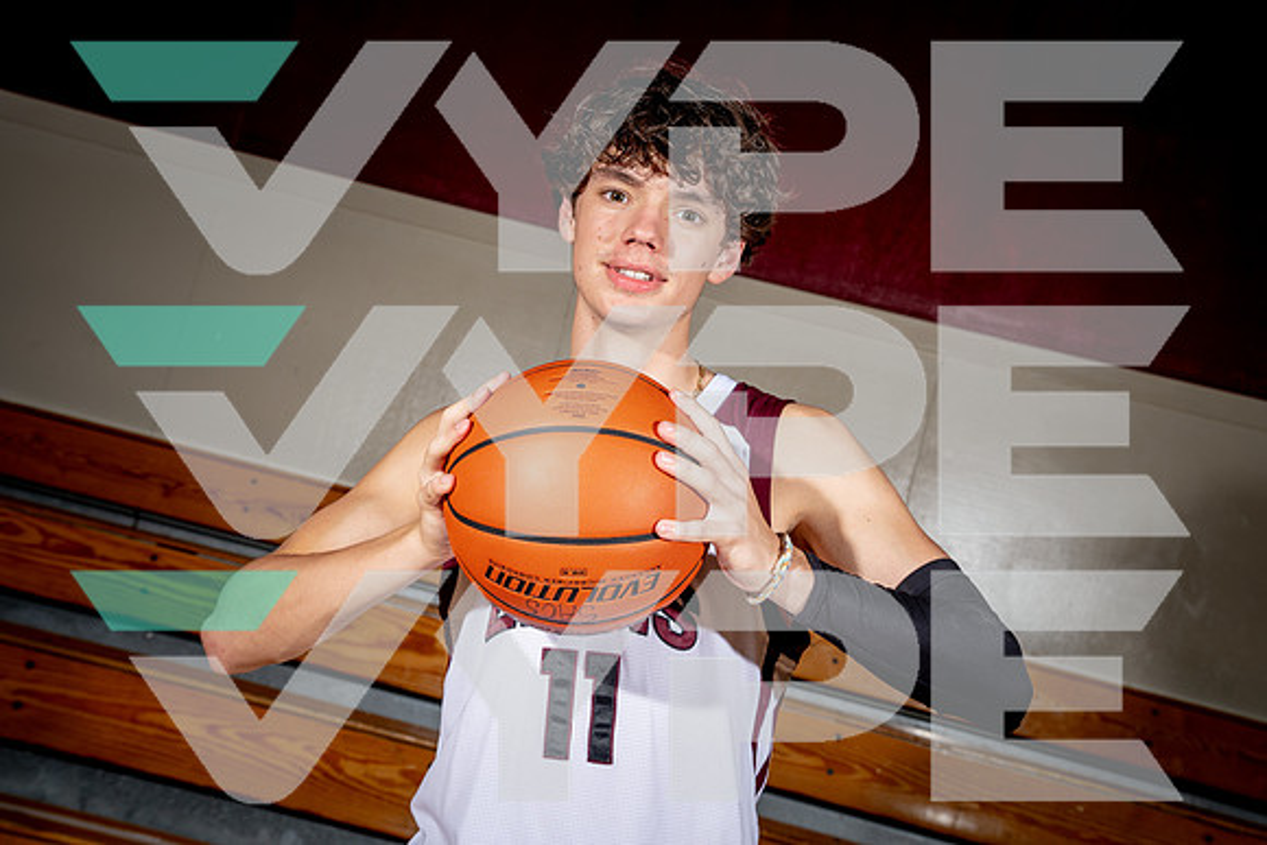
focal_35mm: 46
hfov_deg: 42.7
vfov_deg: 29.3
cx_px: 634
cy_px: 422
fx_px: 1619
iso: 100
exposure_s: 1/250
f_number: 8
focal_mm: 46
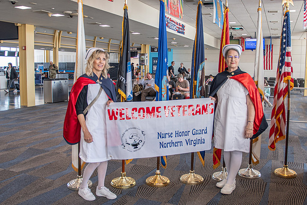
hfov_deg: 57.0
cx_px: 161
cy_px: 94
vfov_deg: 39.8
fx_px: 283
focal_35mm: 33
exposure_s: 1/125
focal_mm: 16
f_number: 3.2
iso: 320
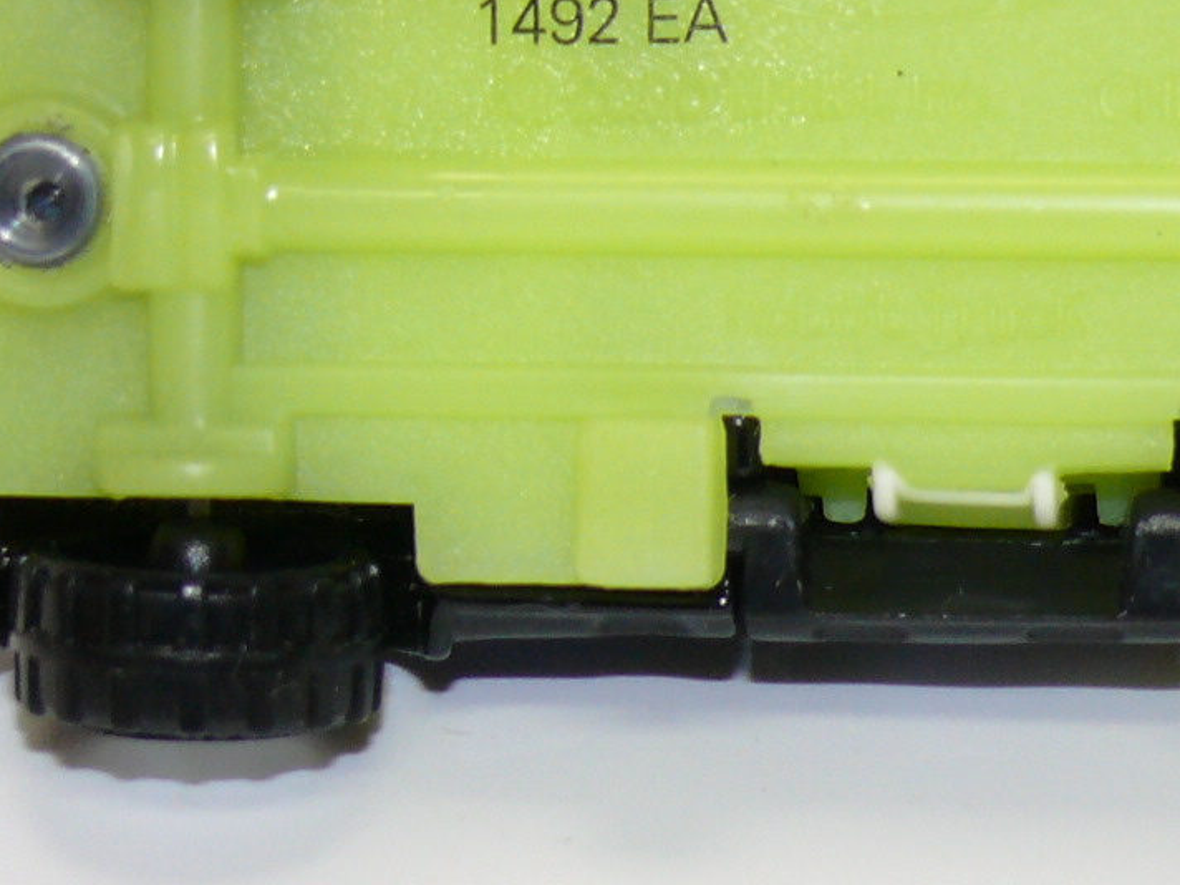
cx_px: 941
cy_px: 222
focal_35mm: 209
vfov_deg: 7.1
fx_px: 7124
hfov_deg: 9.4
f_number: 4
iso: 100
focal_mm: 12.8
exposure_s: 1/30
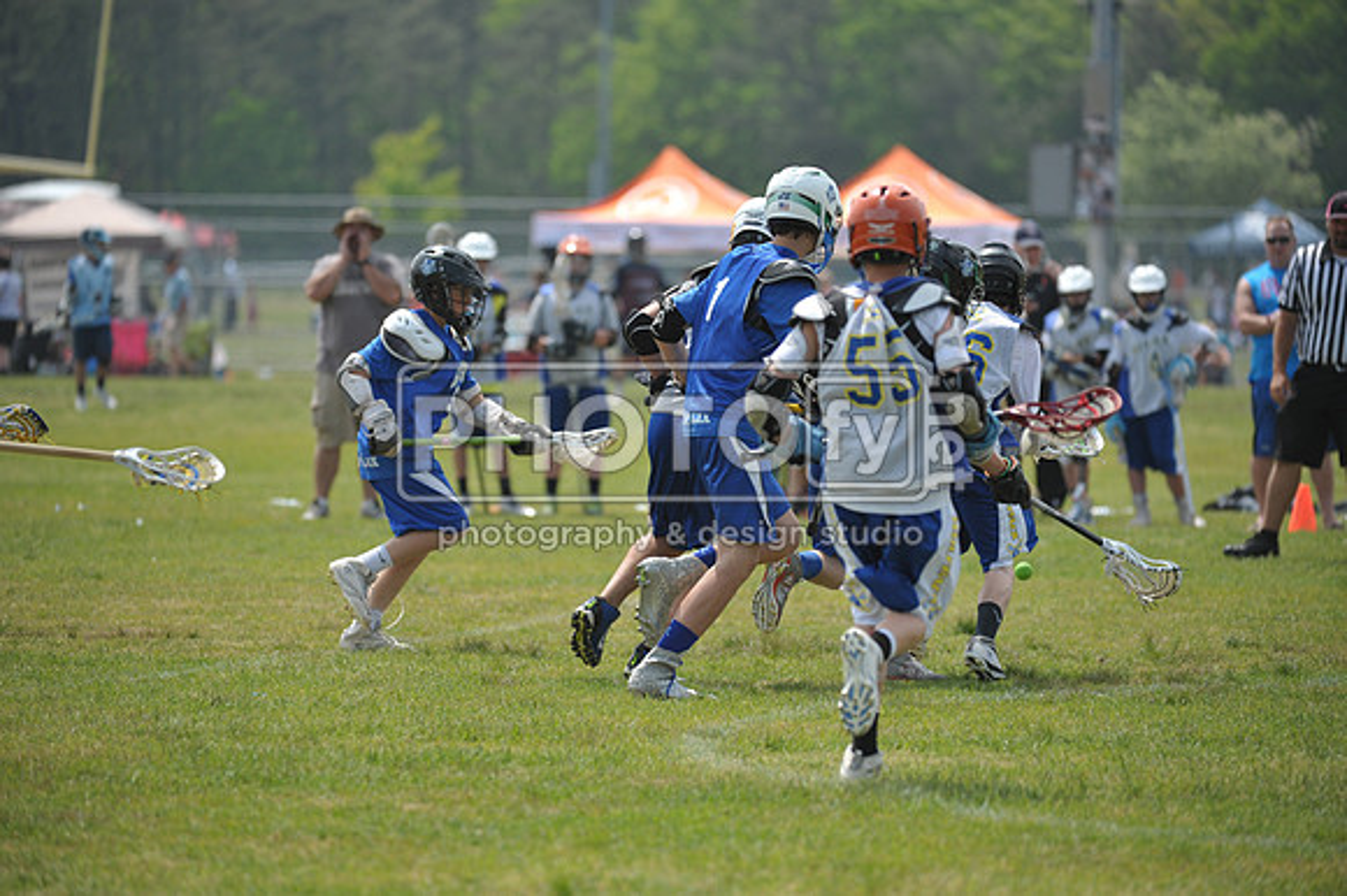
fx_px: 9348
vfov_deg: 5.5
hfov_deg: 8.2
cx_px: 674
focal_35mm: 250
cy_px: 448
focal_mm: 250
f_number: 4
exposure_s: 1/3200
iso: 640
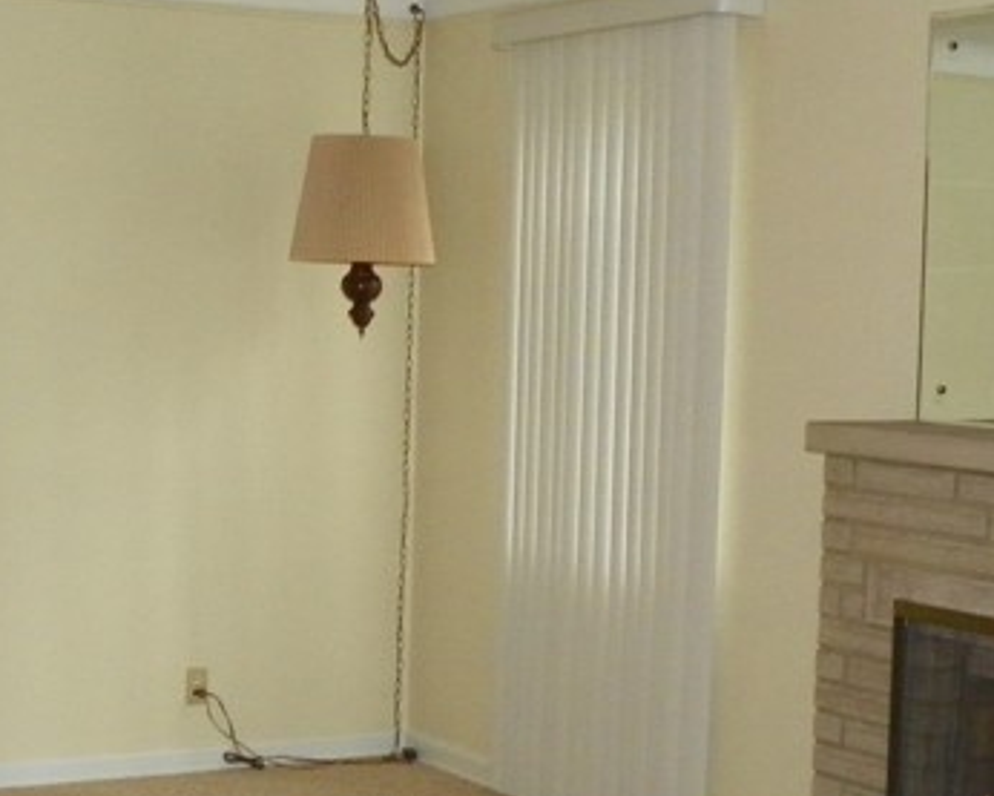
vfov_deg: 20.4
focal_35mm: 75
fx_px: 2207
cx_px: 379
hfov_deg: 25.3
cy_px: 517
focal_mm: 4.6
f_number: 2.8
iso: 200
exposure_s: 1/30
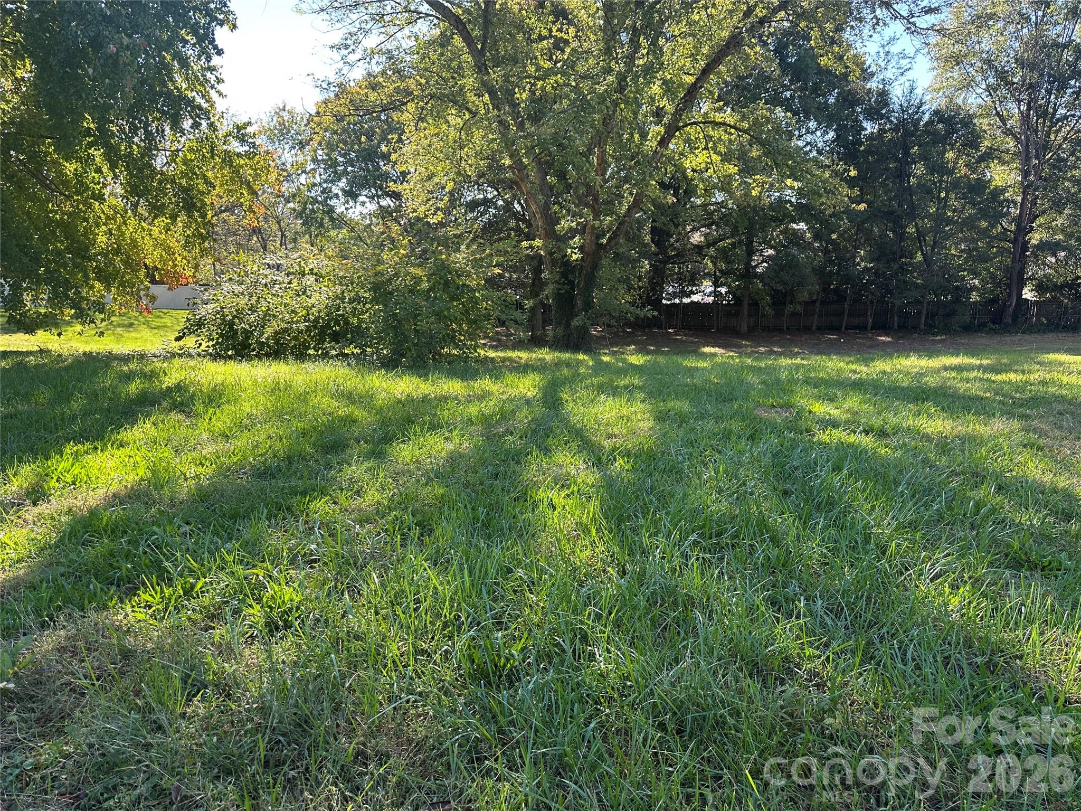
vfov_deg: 56.8
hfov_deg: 71.6
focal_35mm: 24
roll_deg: +0.5
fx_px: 749
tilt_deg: -12.5
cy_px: 406
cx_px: 540
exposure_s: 1/484
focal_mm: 6.86
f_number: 1.78
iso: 80
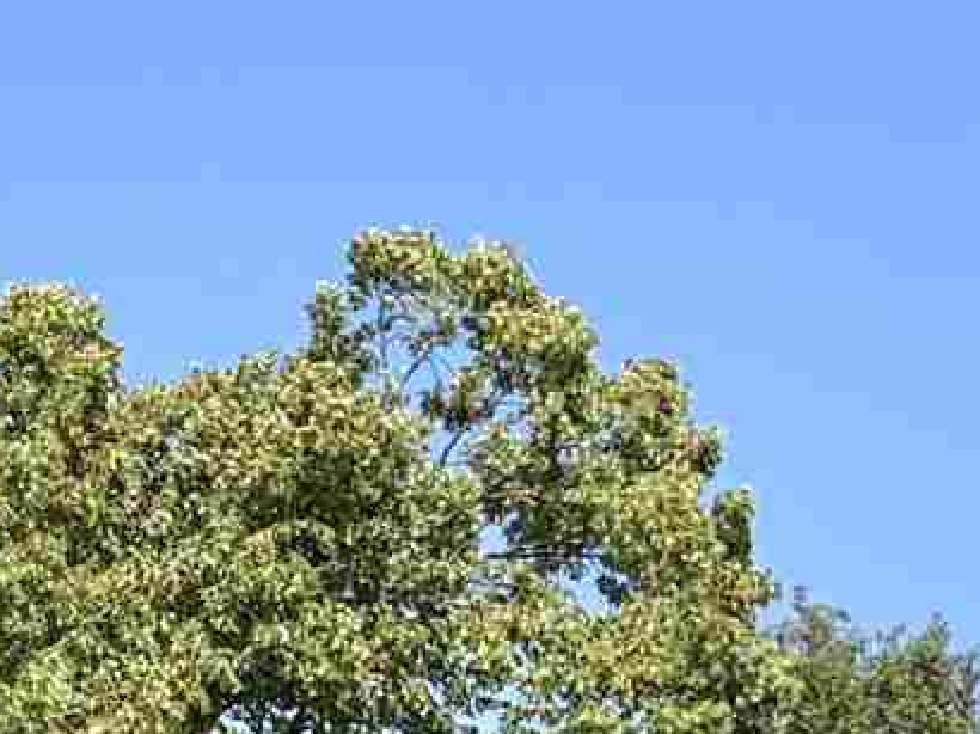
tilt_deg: +3.2
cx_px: -1214
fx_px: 5517
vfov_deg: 7.2
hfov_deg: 9.3
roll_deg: -1.0
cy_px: 1750
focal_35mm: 195
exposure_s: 1/4065
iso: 50
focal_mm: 5.96
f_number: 1.6
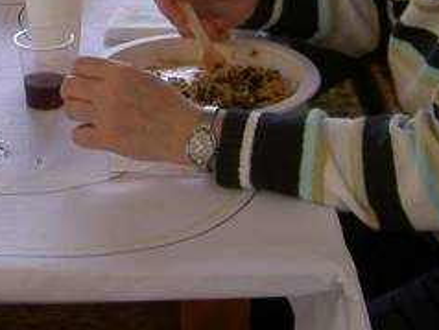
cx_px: -72
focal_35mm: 131
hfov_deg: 14.6
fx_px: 1663
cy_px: -88
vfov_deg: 11.1
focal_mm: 8
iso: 100
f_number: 2.8
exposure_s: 1/80
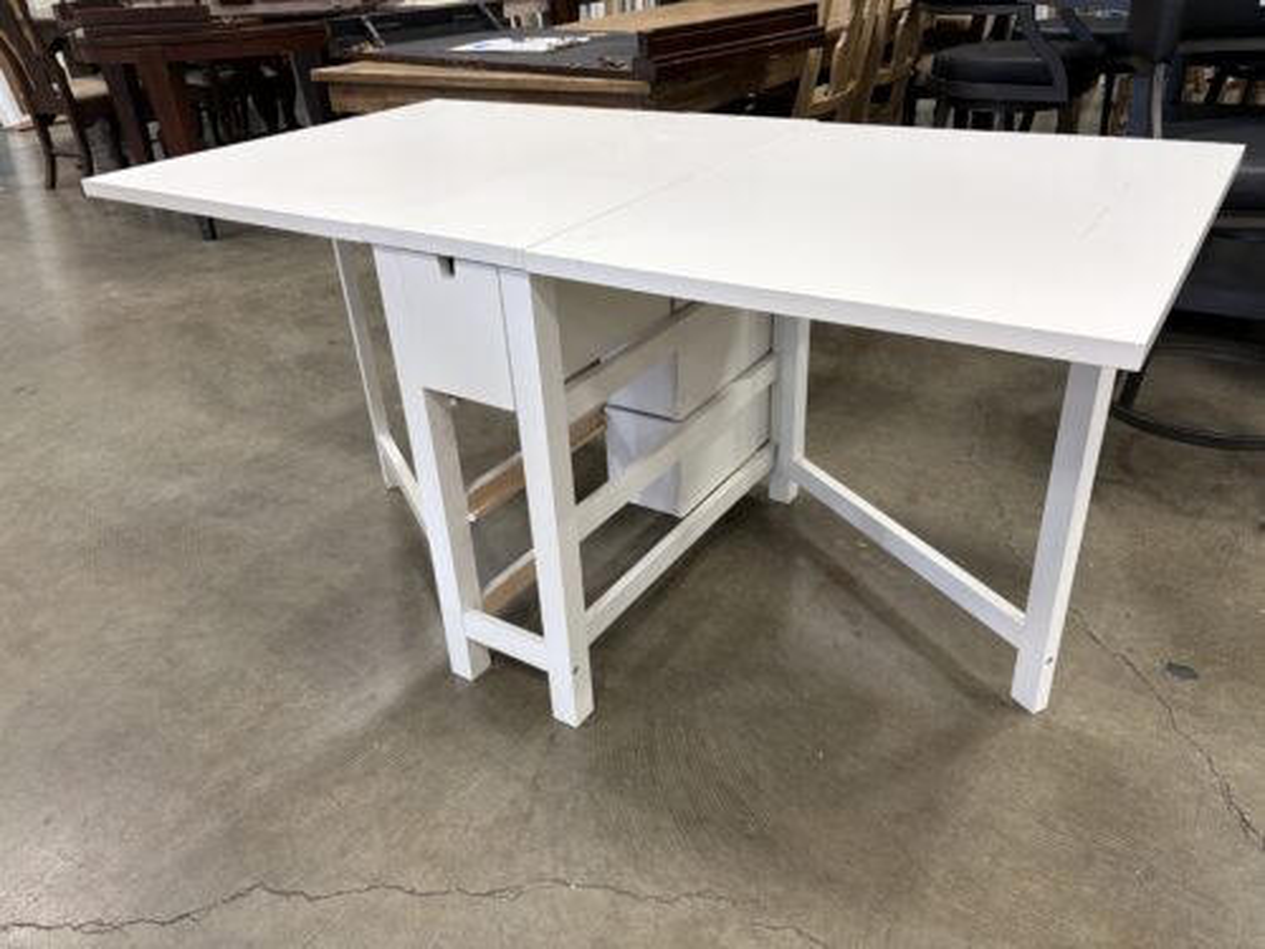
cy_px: 474
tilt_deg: -29.9
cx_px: 632
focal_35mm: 26
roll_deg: +3.3
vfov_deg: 53.1
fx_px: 950
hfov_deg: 67.3
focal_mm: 5.96
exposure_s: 1/60
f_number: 1.6
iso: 125
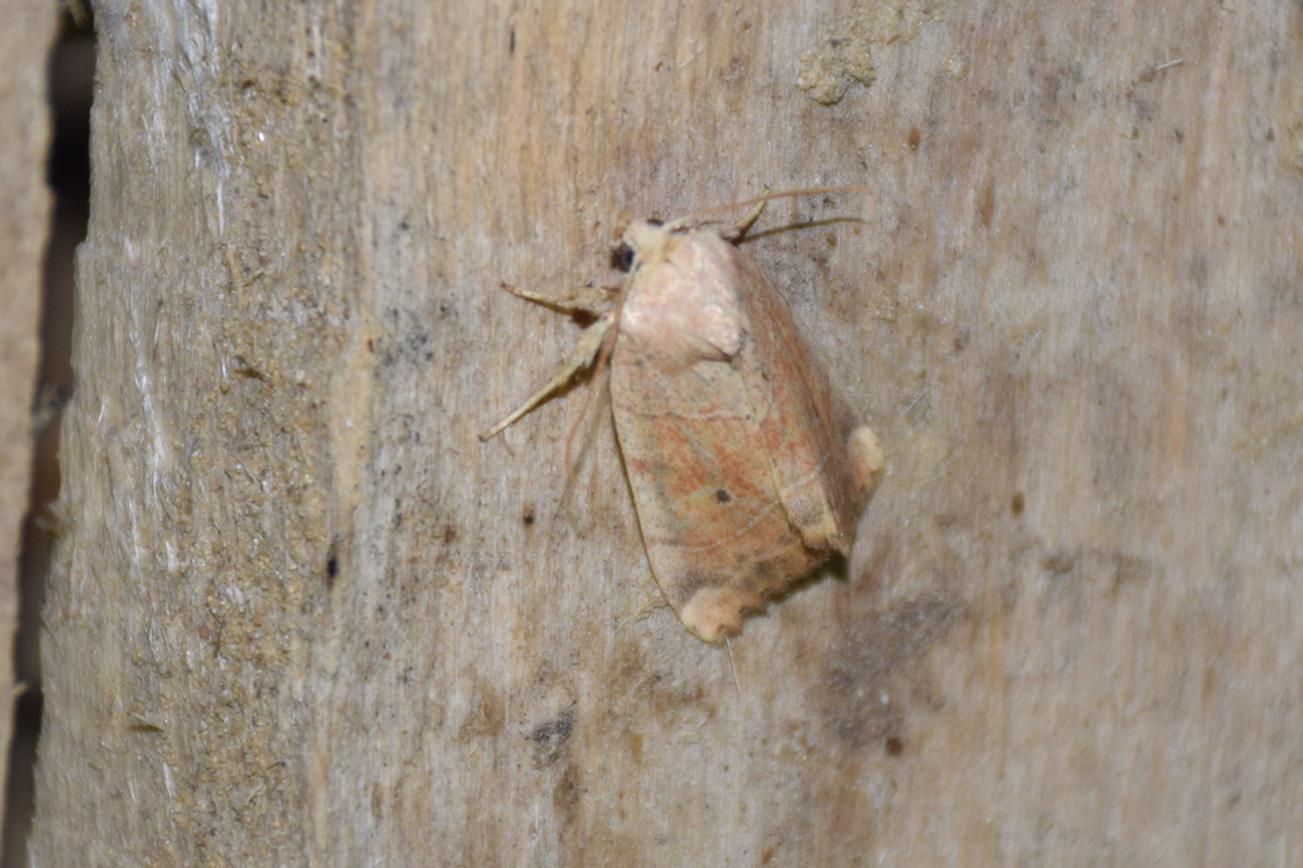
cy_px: 434
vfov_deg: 6.5
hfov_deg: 9.8
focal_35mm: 210
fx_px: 7598
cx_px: 652
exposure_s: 1/60
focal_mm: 140
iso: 320
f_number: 7.1
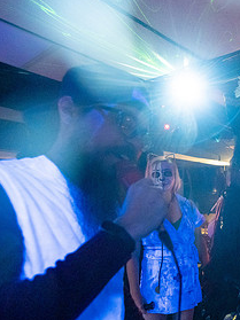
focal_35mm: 28
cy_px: 199
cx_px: 266
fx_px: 259
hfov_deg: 40.0
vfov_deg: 62.6
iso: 3200
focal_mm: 14
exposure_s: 1/160
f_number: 2.8
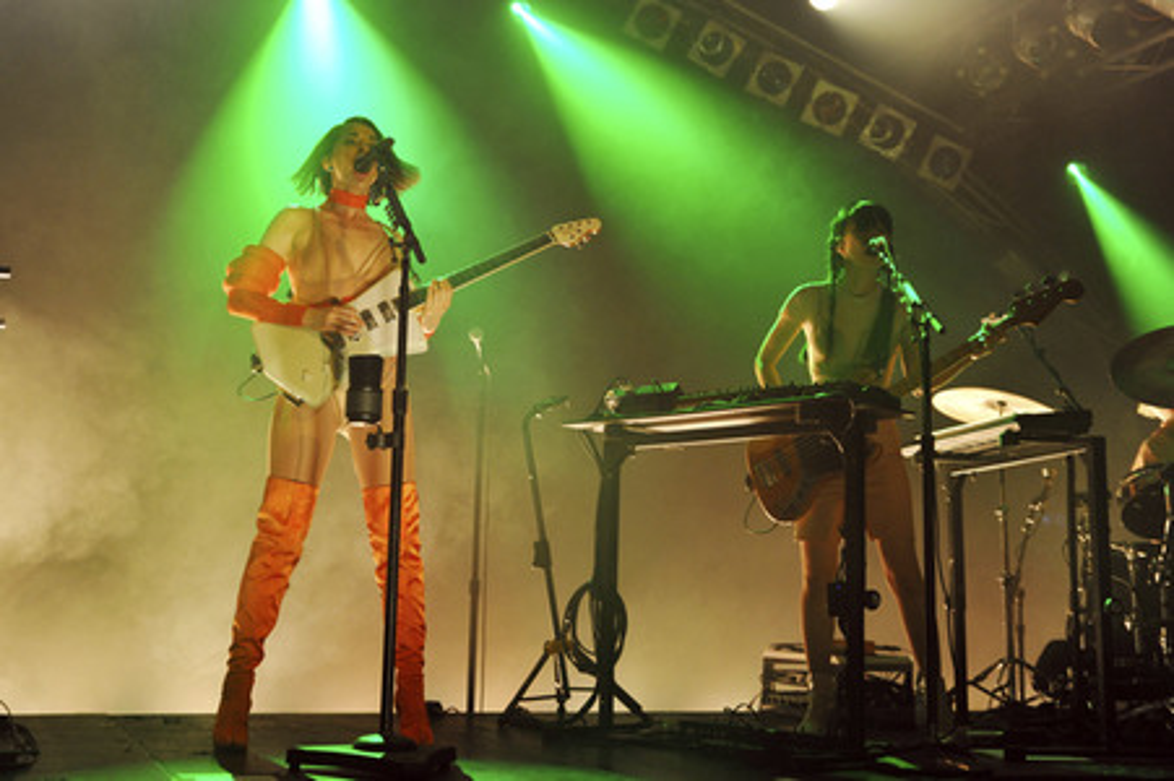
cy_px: 390
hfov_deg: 53.2
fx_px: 1173
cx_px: 587
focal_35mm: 36
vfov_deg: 36.8
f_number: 4
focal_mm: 36
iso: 1600
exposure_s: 1/250
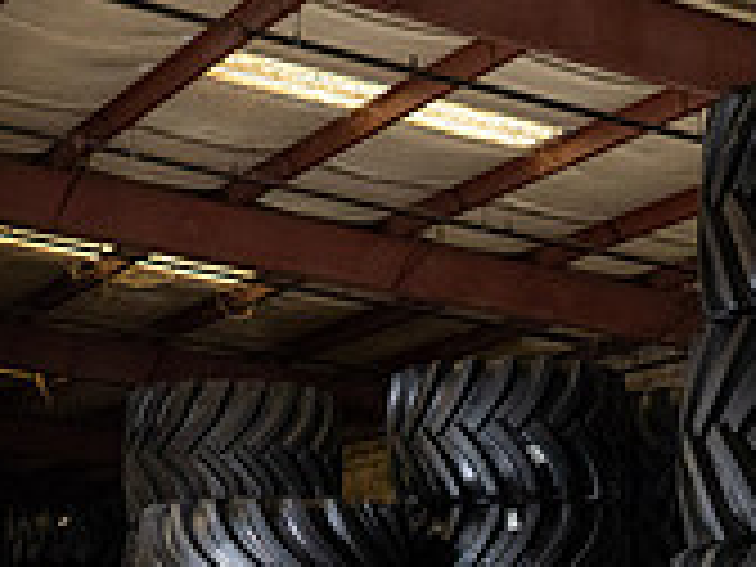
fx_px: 2249
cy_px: 583
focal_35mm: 103
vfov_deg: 14.1
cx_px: 886
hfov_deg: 18.2
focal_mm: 31
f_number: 5.6
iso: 3200
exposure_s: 1/60
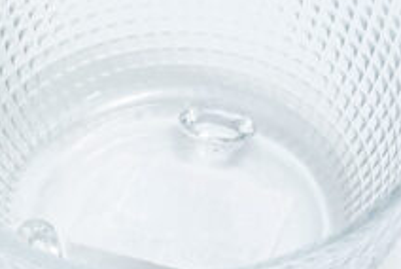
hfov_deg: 10.3
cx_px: 68
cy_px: 79
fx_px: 2209
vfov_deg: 7.0
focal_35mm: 198
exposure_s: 1/125
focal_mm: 40
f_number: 10
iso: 2500
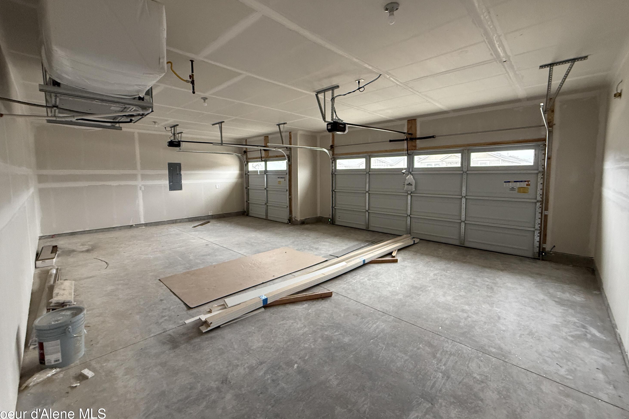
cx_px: 313
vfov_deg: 77.2
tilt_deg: -3.7
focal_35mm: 15
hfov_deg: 100.4
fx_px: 262
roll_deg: +0.1
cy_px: 193
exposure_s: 1/120
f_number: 2.2
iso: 500
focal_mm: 2.22
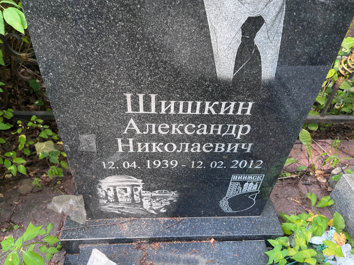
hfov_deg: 67.3
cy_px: 132
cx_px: 177
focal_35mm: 26
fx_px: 266
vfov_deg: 53.1
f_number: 1.6
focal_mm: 5.1
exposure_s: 1/121
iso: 40
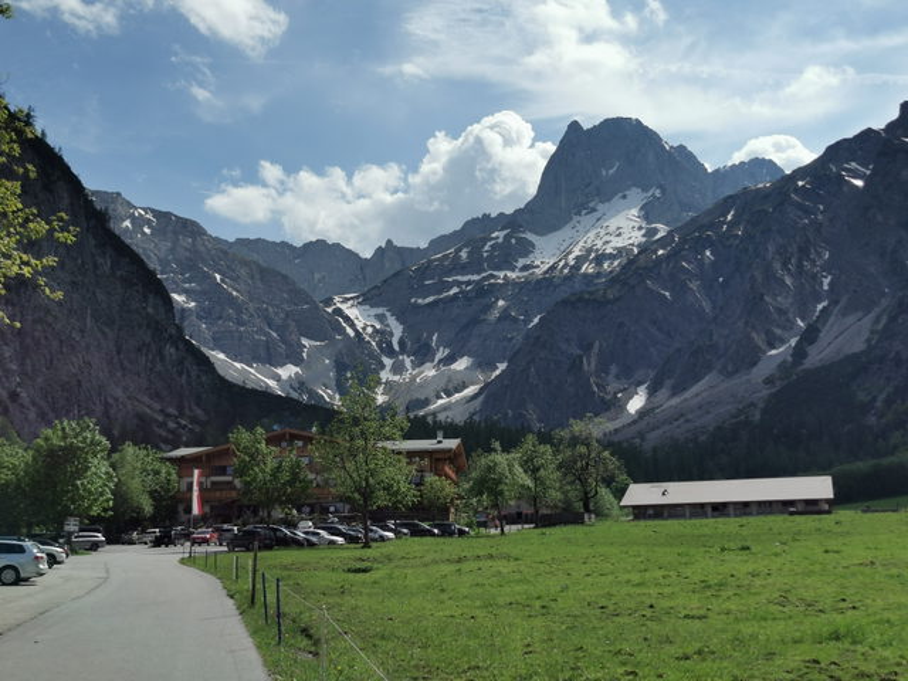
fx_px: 1154
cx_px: 454
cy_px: 340
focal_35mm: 44
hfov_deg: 42.9
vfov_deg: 32.9
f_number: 1.6
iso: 50
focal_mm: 5.56
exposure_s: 1/7752
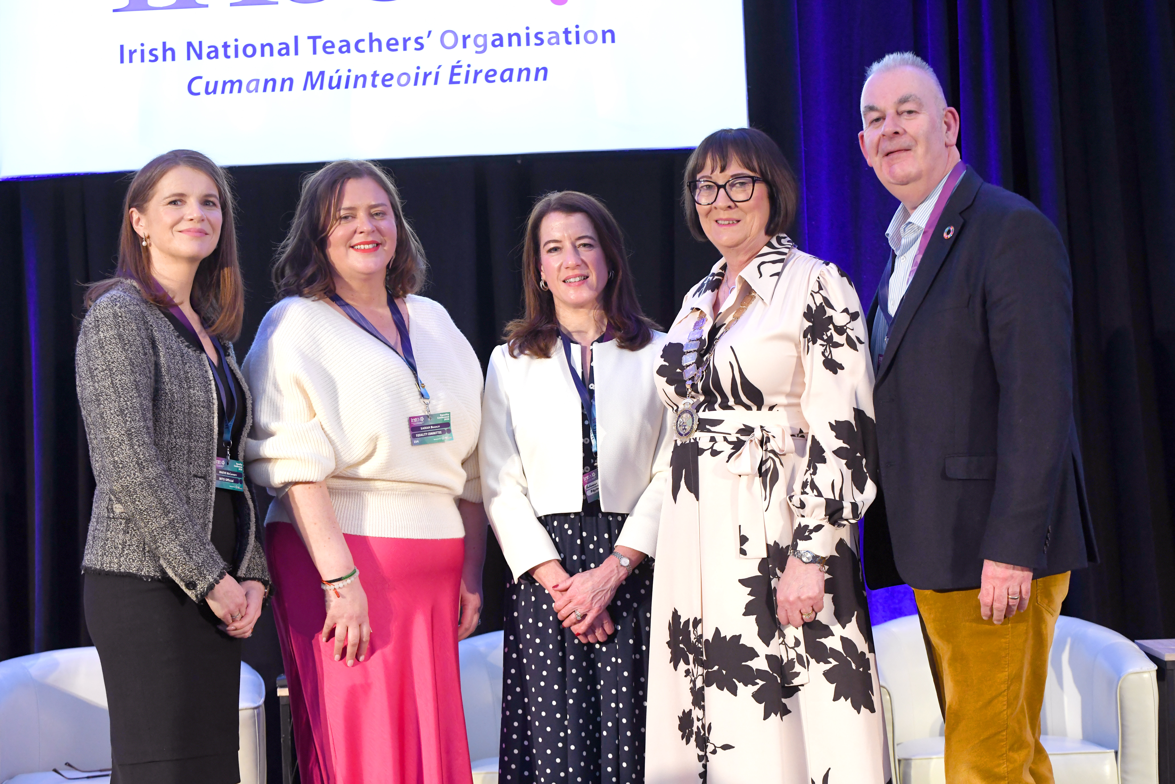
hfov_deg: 28.8
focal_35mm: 70
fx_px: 2285
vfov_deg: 19.5
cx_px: 588
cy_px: 392
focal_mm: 70
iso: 2500
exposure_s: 1/100
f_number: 5.6
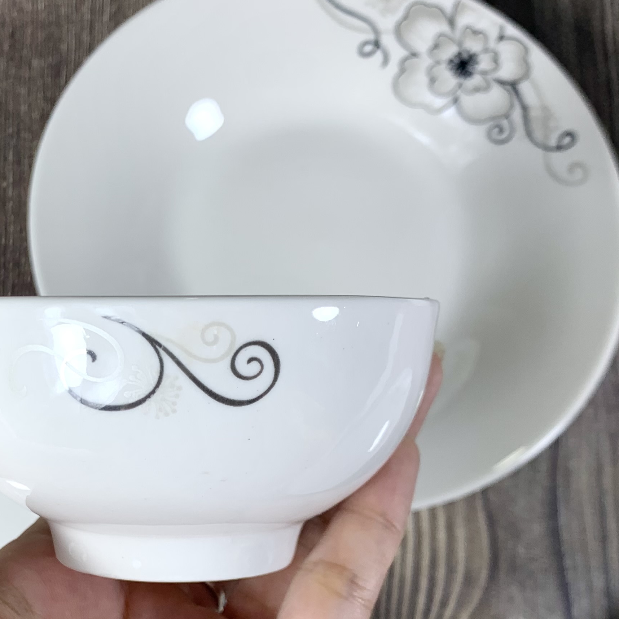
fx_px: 1092
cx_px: 135
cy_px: 427
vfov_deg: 31.3
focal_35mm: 54
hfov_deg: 30.9
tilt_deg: -75.4
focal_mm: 4.25
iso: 25
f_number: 1.8
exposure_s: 1/191
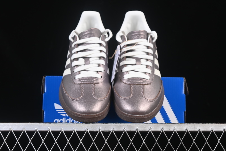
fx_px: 471
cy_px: 76
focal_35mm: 75
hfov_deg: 27.0
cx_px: 113
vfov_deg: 18.2
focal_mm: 50
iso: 160
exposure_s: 1/60
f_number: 7.1
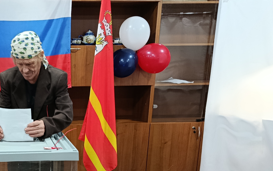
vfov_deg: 27.2
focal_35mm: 46
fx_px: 342
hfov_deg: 40.5
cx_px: 32
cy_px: 148
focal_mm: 5.24
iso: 1242
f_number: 1.7
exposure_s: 1/50
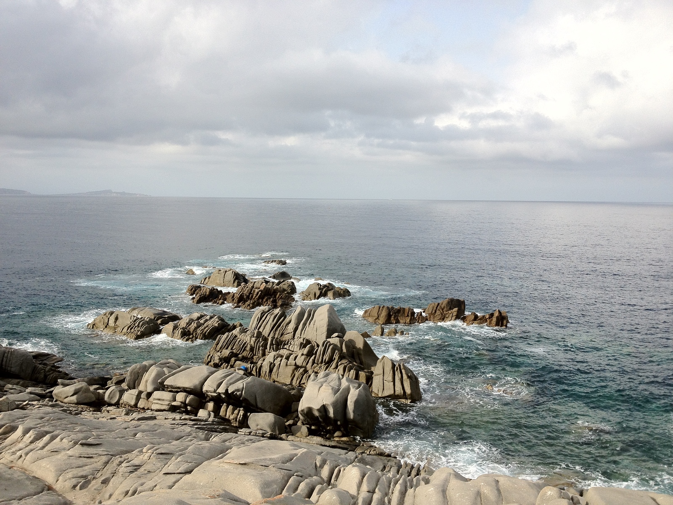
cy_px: 252
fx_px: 680
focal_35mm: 35
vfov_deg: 40.7
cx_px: 336
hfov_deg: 52.6
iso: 64
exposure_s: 1/1381
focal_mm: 4.28
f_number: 2.4
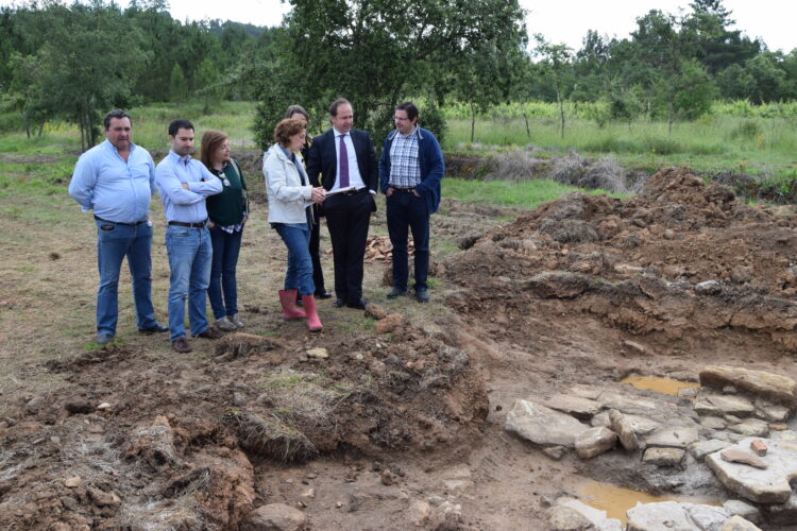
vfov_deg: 38.4
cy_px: 266
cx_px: 398
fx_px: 764
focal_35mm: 34
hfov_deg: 55.1
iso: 360
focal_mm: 23
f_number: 8
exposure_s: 1/250
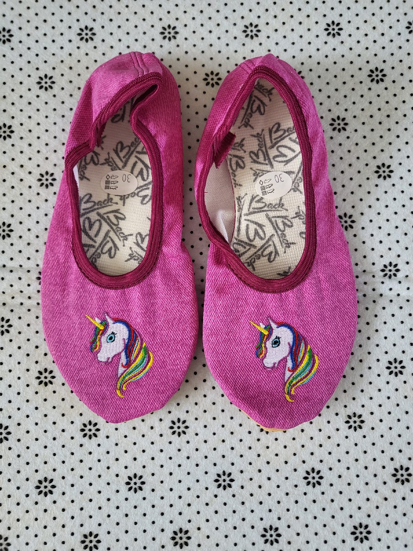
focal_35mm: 26
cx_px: 206
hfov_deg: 53.1
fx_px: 414
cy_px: 276
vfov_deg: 67.3
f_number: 1.8
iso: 160
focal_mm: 4.25
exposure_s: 1/101
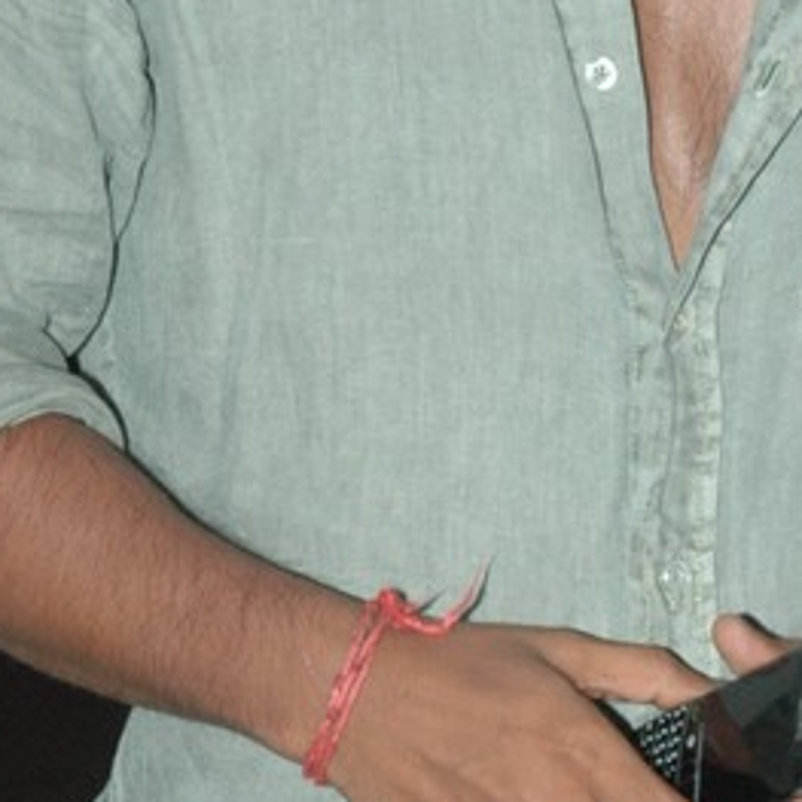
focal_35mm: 238
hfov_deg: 7.3
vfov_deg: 7.3
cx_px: 656
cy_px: 64
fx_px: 6238
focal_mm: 48
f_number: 5
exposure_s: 1/125
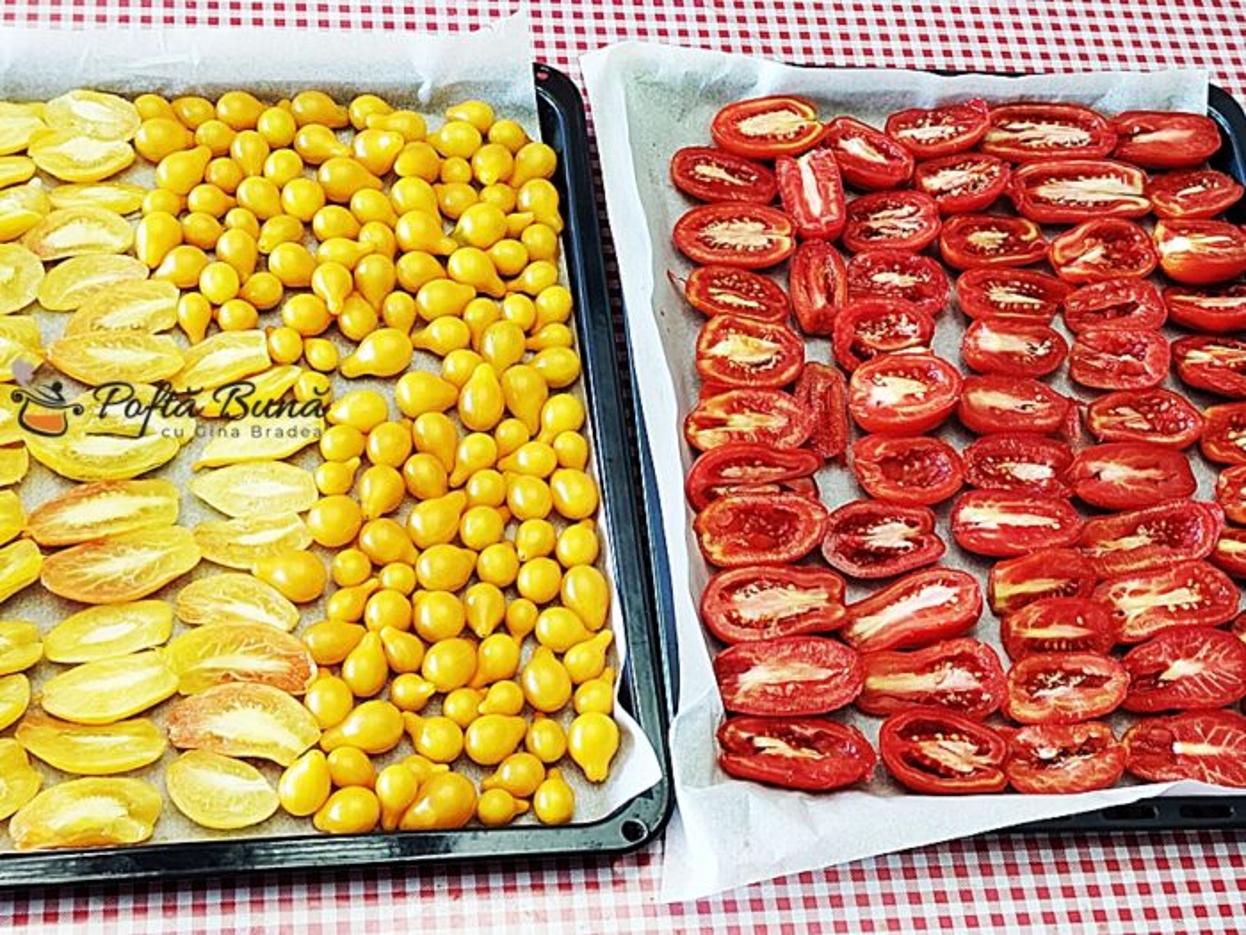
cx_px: 623
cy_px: 468
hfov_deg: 34.3
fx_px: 2016
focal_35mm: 56
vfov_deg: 26.1
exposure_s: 1/24
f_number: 1.75
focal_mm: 5.25
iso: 813
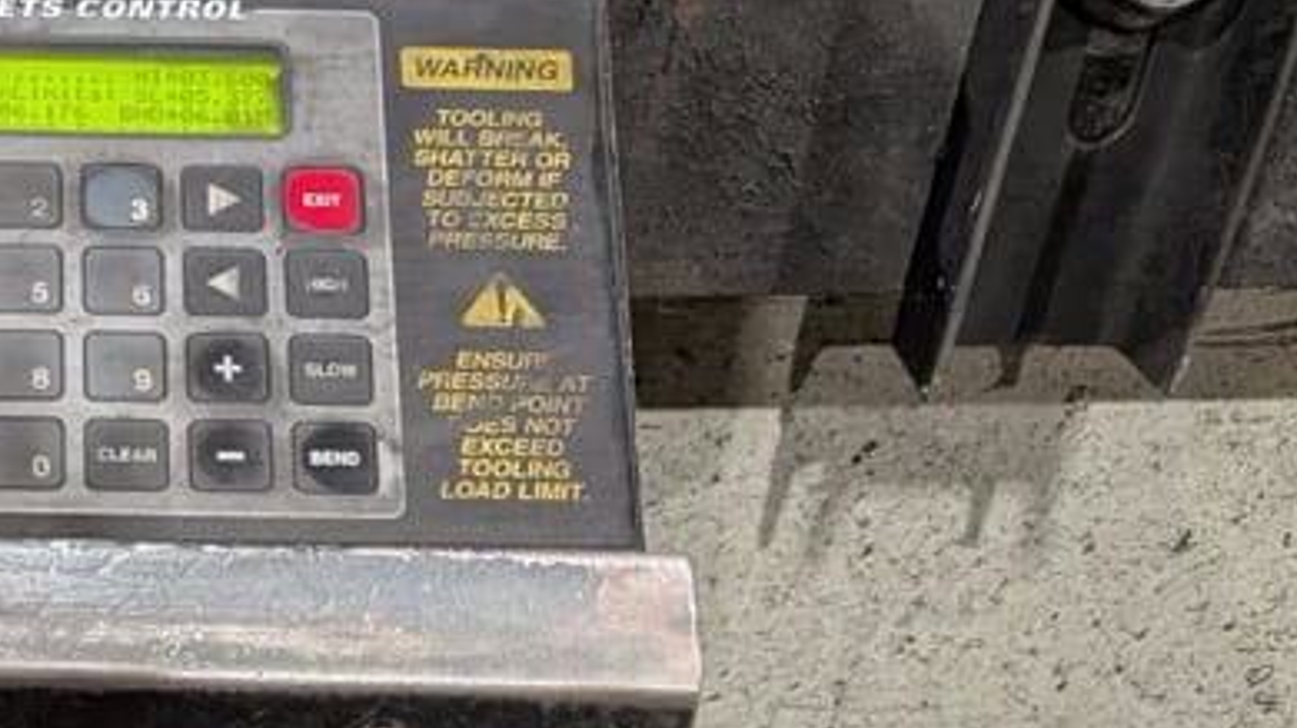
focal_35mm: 86
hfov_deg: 22.7
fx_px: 2956
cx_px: -263
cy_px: 1217
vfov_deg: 13.0
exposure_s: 1/93
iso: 87
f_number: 1.7
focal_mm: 6.9
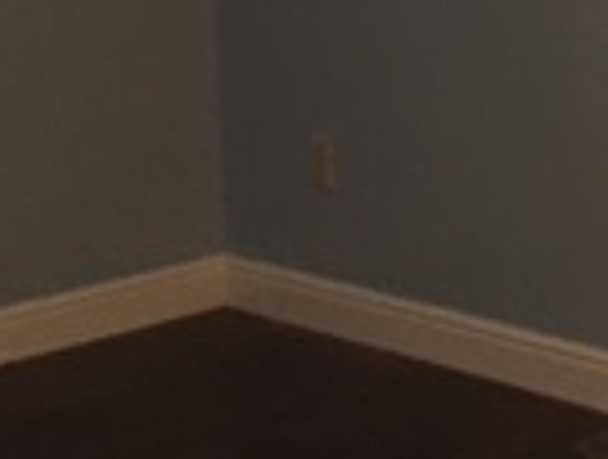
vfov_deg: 10.7
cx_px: 513
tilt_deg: -7.1
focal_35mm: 137
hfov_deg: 14.3
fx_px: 2413
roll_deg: +1.7
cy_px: -50
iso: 160
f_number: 2.2
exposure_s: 1/30
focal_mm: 4.15
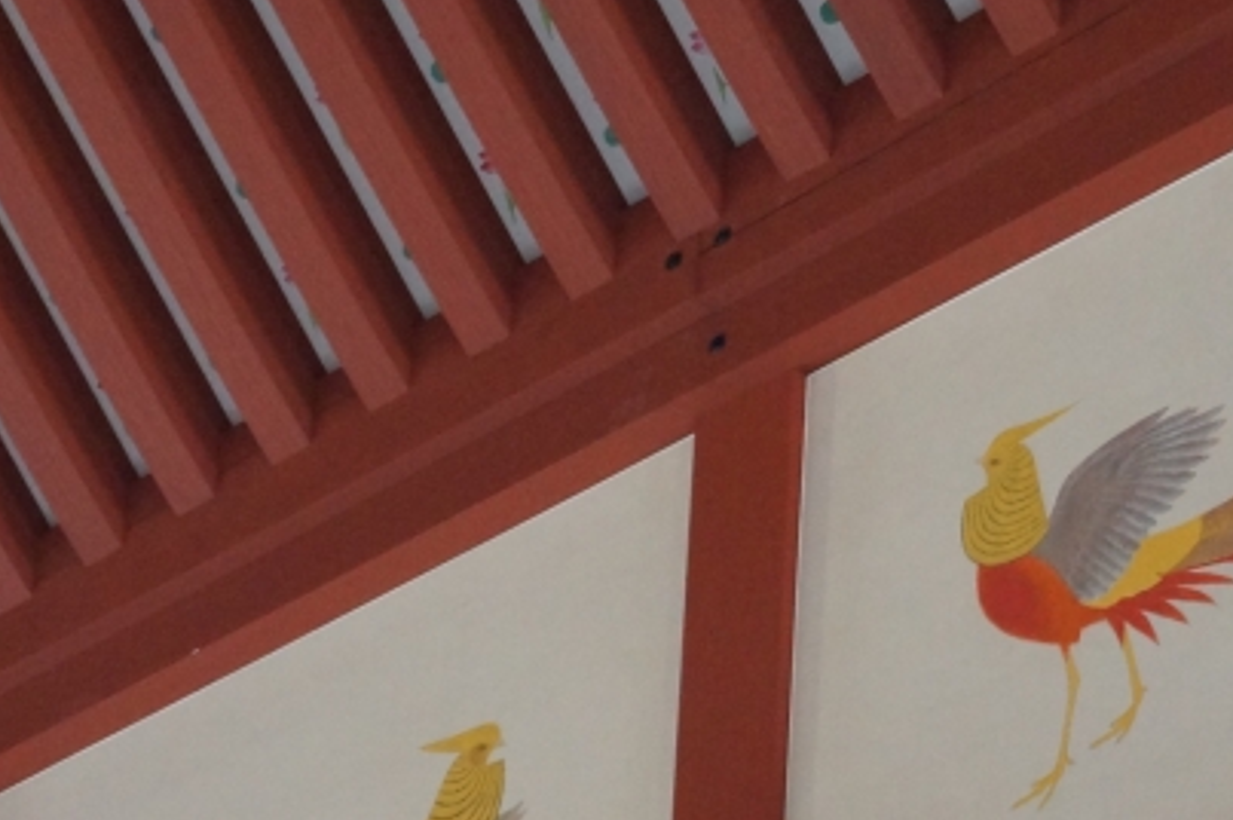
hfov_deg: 10.4
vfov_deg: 6.9
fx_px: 6750
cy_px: 606
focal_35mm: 197
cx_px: 835
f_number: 5
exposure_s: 1/160
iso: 3200
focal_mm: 53
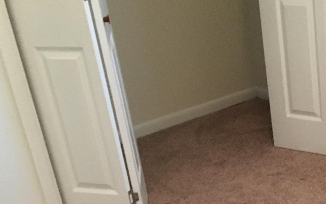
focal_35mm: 76
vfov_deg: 16.4
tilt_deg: -29.9
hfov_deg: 25.9
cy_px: 246
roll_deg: +5.5
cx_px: 316
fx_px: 675
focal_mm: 4.15
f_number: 2.2
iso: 200
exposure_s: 1/15
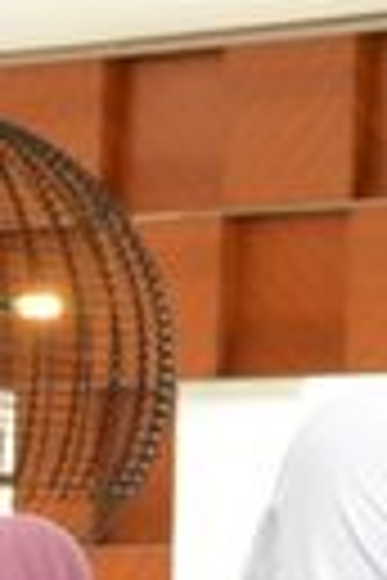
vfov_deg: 7.8
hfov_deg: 5.3
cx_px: 432
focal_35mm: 259
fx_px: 4176
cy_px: 935
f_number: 4
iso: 640
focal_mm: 28
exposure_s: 1/60
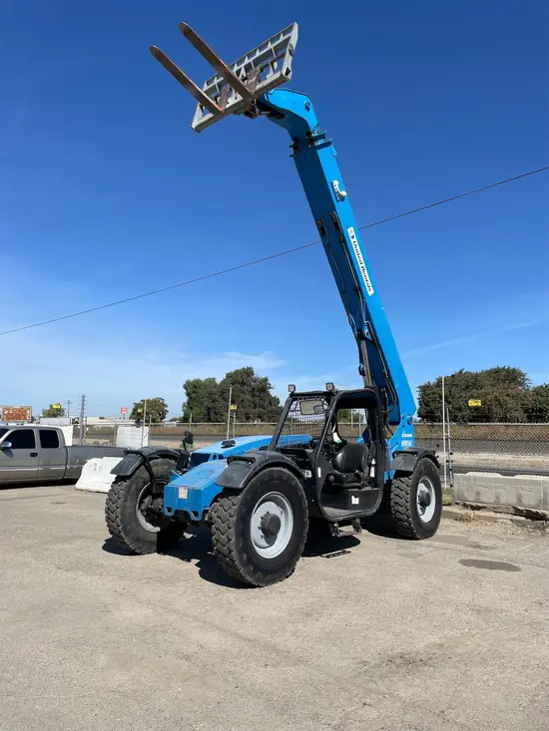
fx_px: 550
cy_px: 366
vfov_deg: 67.3
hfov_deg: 53.1
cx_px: 274
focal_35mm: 26
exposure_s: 1/4651
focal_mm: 4.2
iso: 32
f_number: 1.6
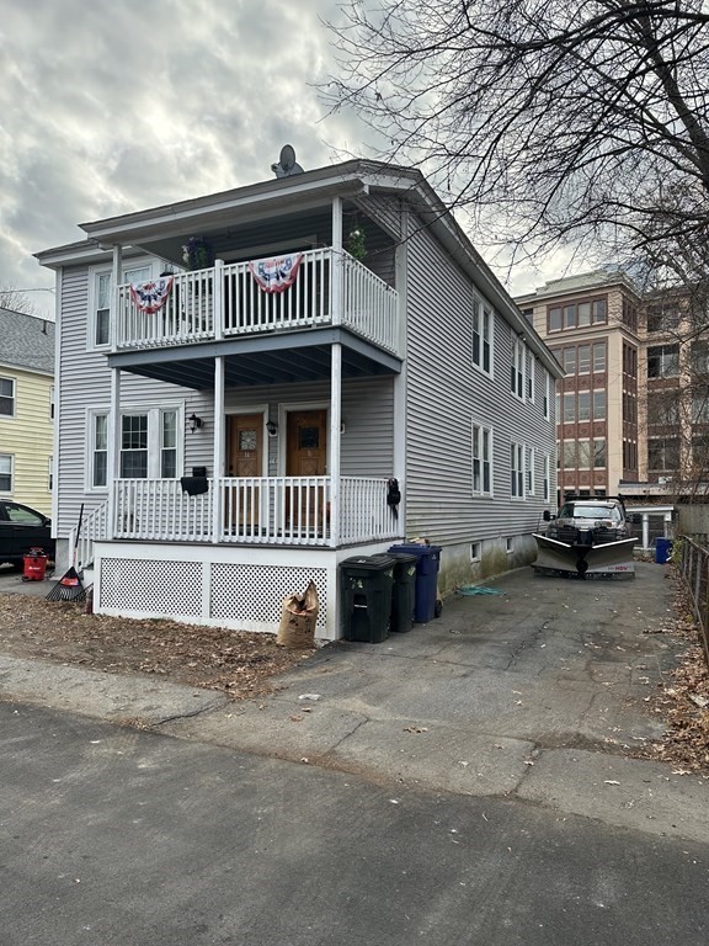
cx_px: 354
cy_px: 473
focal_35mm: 24
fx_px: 655
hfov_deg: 56.8
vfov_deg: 71.6
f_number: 1.78
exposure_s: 1/1072
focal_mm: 6.86
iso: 80
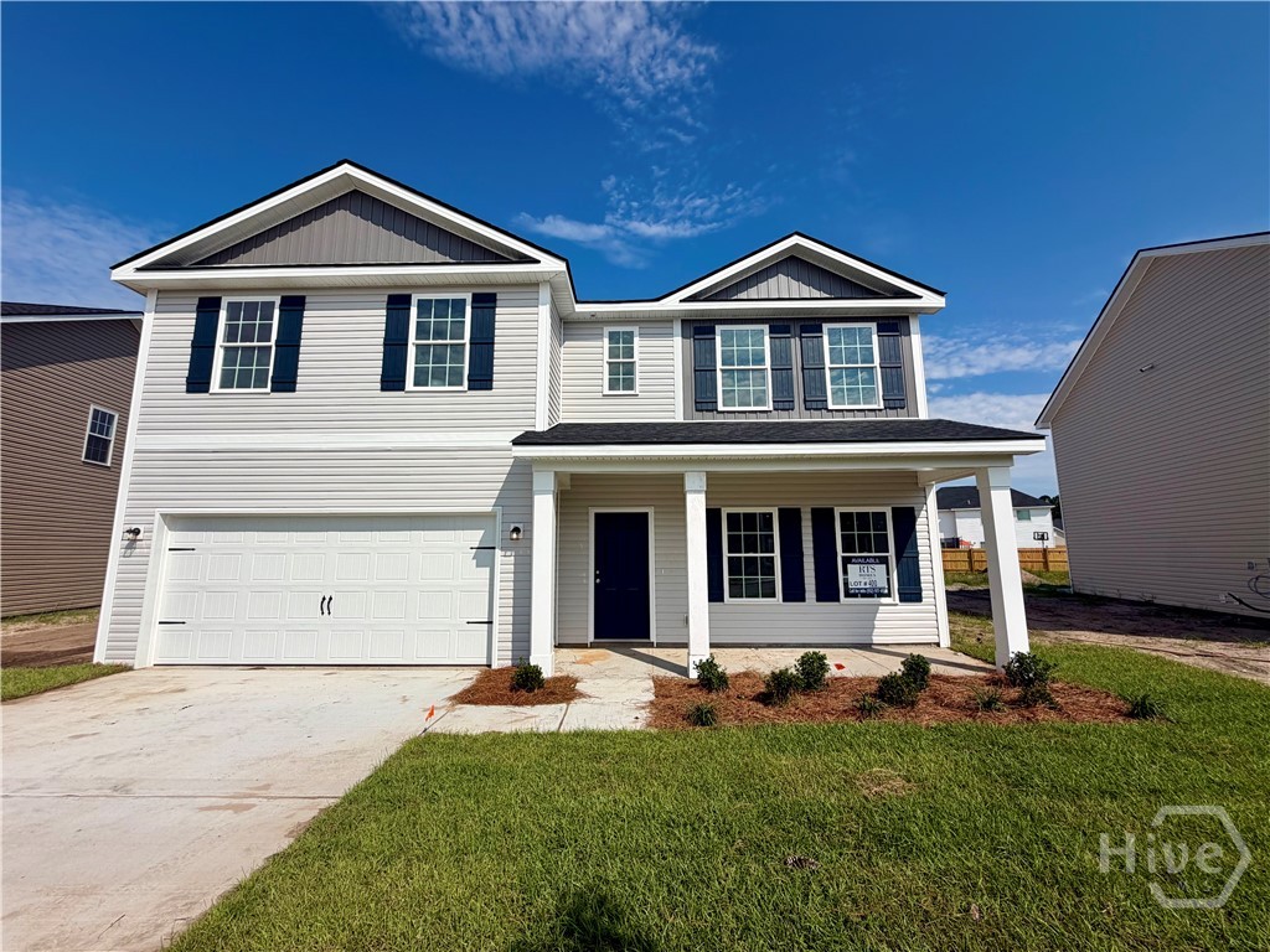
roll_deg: +0.6
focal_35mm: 14
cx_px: 635
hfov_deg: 102.1
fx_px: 514
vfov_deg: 85.7
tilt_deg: +8.2
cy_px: 476
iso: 20
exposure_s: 1/1745
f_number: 2.2
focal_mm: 2.22
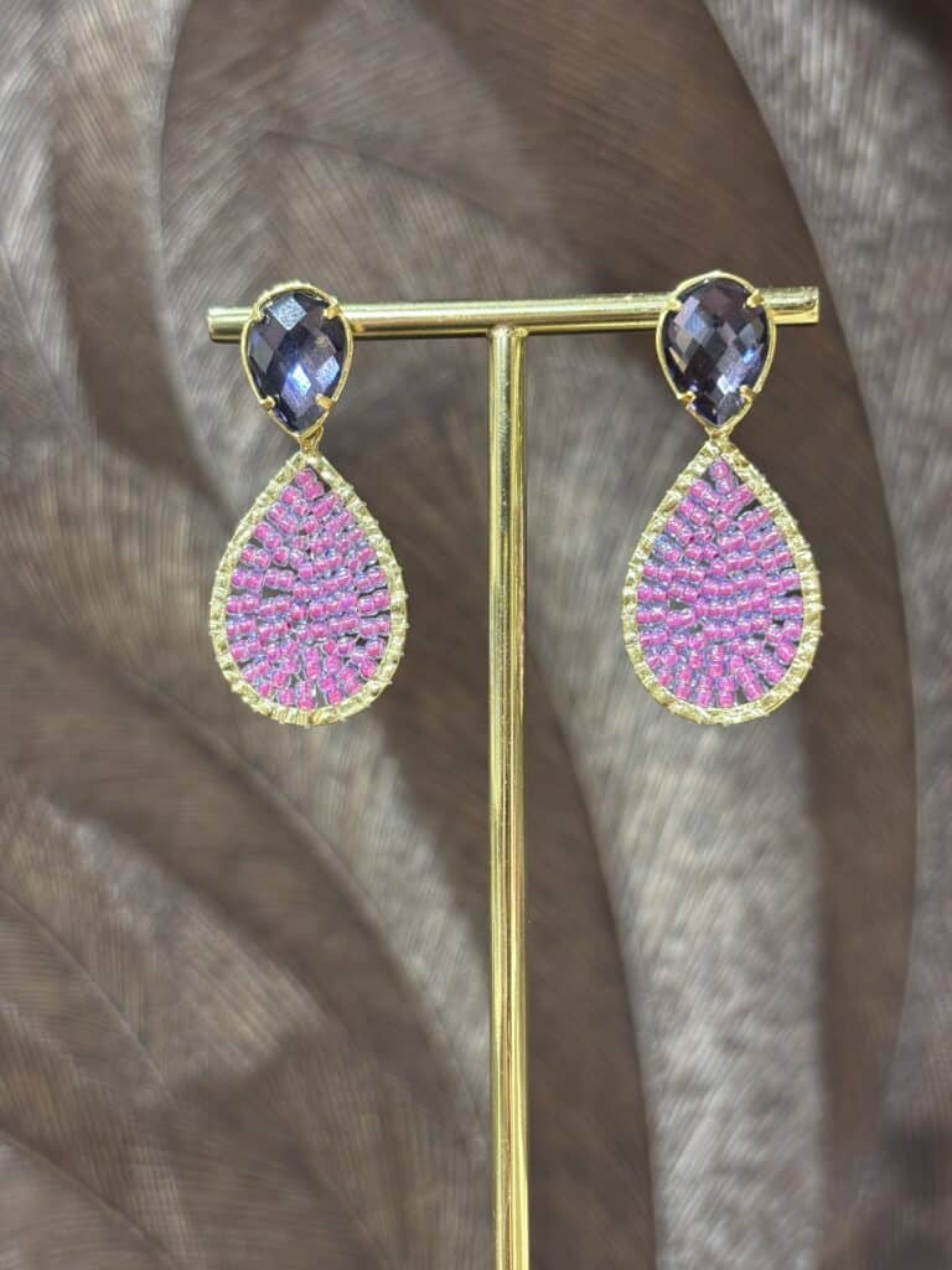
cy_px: 635
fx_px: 1907
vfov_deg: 36.8
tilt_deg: +0.6
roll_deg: -0.5
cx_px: 476
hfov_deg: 28.0
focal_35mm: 52
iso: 64
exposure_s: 1/50
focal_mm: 5.96
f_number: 1.6
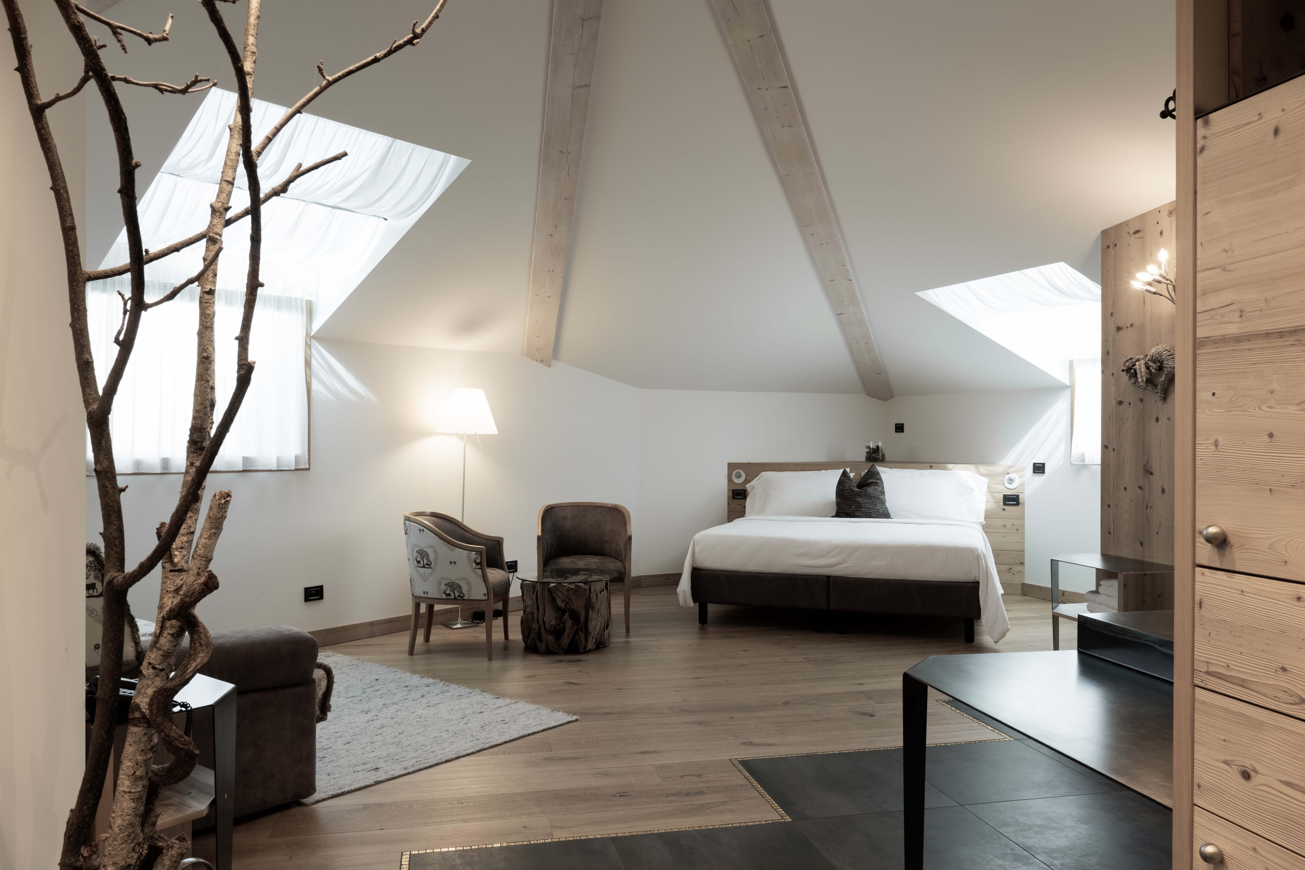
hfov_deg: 67.4
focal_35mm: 27
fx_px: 979
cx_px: 652
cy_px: 435
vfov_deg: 47.9
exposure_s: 1/80
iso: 250
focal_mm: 27
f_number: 10
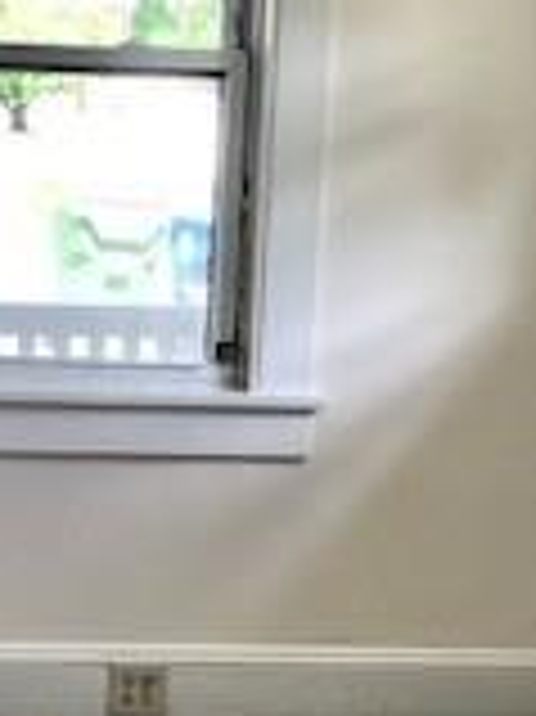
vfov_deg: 17.3
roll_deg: -2.7
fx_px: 2336
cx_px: 63
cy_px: 540
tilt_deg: -9.0
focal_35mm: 113
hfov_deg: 13.0
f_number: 1.8
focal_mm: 4
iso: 100
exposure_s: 1/120
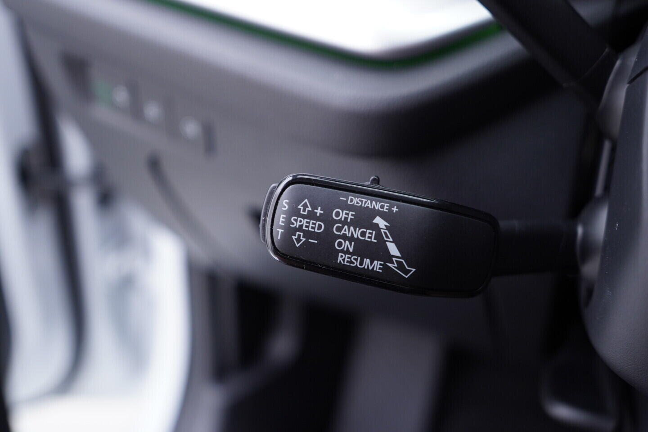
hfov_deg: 53.1
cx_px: 324
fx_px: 648
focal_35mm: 36
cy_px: 216
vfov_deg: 36.9
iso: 250
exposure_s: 1/40
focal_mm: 24
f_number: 2.8
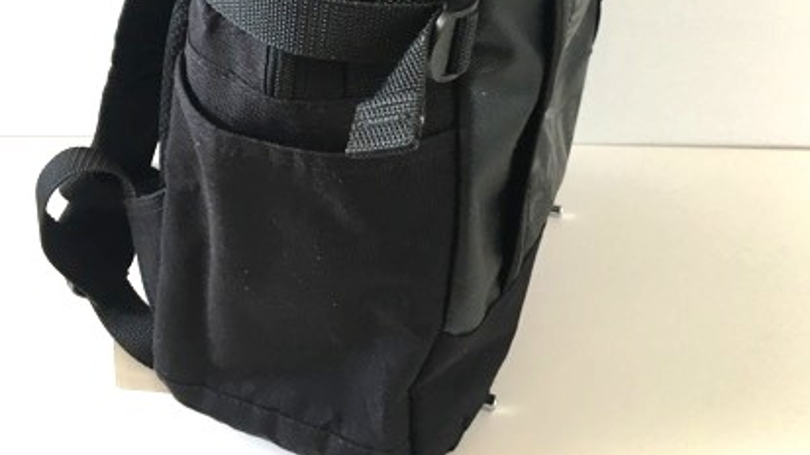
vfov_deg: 22.9
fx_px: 1052
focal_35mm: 49
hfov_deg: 42.1
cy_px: -53
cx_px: 375
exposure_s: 1/30
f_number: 2.2
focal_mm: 4.15
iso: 64
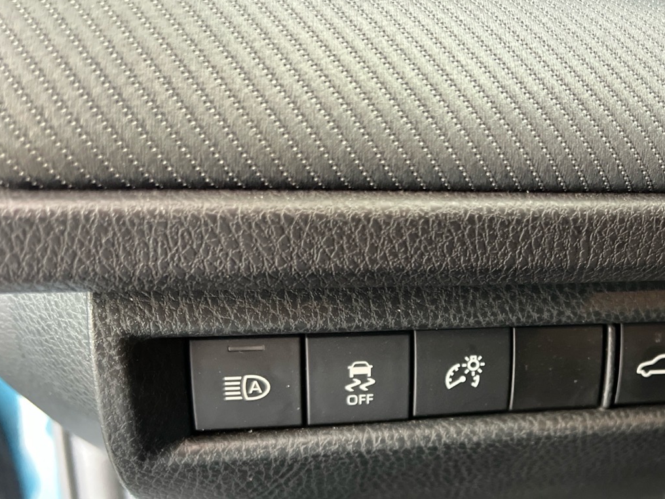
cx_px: 522
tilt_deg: -23.2
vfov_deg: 34.9
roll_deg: -4.2
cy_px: 326
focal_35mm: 41
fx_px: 788
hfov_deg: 43.8
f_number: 1.5
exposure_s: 1/15
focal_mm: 5.7
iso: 1600
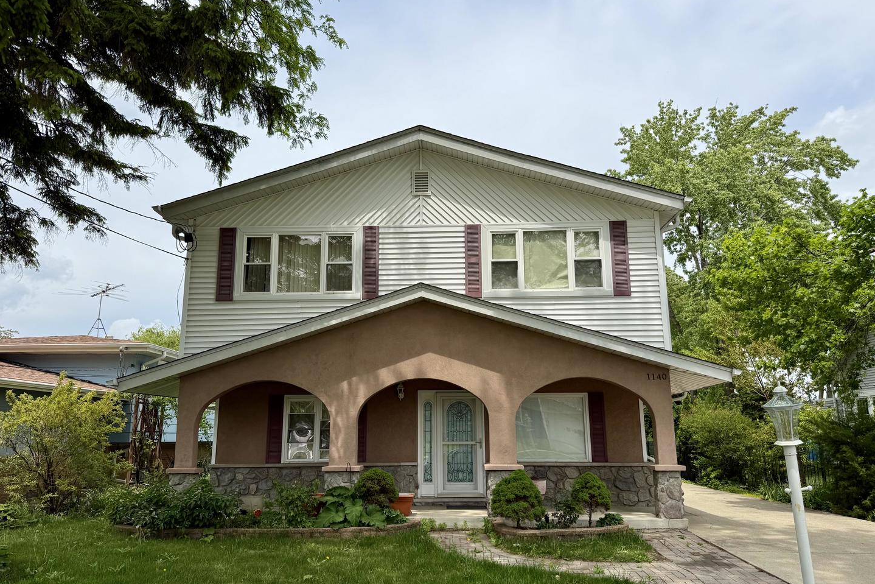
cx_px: 438
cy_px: 316
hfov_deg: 71.5
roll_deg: +0.6
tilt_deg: +12.0
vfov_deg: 51.2
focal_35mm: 25
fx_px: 608
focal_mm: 6.76
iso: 80
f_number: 1.78
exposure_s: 1/5319
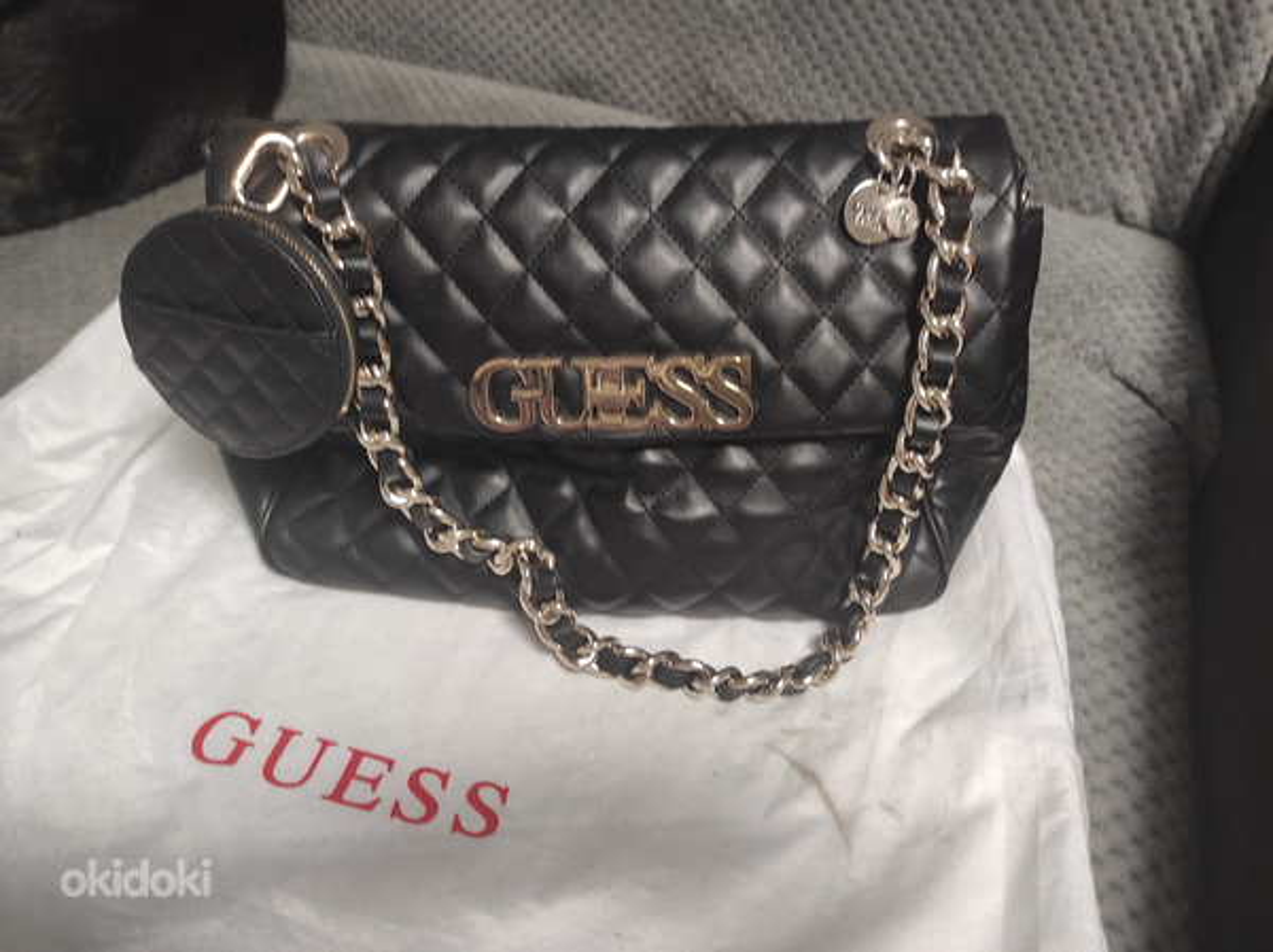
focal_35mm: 25
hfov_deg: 69.4
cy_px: 476
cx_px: 636
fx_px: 919
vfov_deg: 54.8
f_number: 1.89
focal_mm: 5.43
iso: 340
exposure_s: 1/33
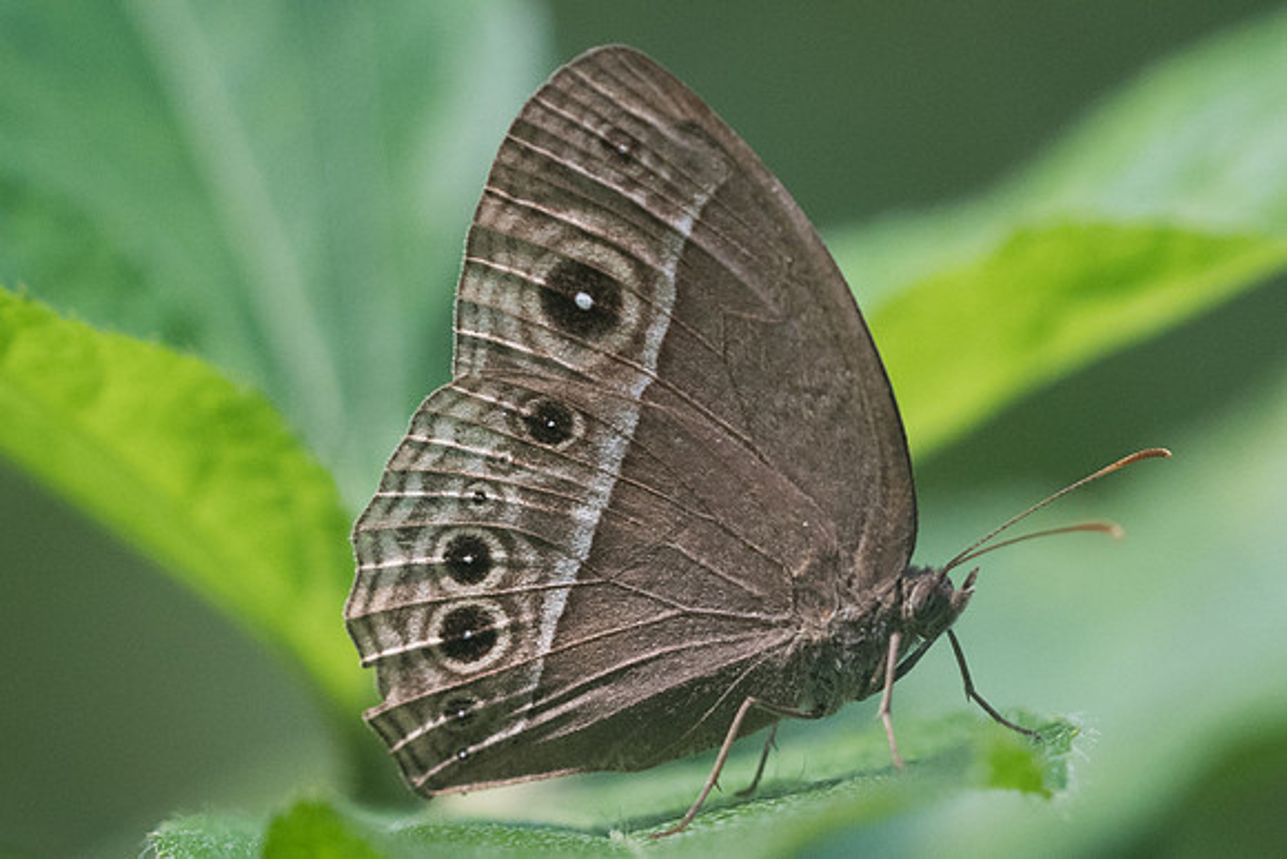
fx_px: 17343
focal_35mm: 485
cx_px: 706
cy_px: 592
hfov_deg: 4.2
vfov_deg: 2.8
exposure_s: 1/400
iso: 1000
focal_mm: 150
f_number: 4.5
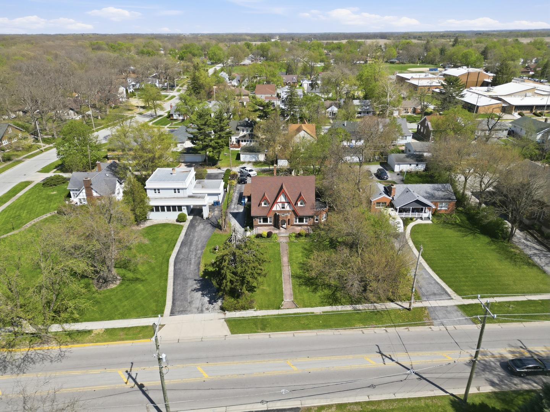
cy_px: 206
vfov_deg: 56.8
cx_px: 275
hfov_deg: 71.6
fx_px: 381
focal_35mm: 24
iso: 120
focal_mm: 6.7
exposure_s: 1/2500
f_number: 1.7
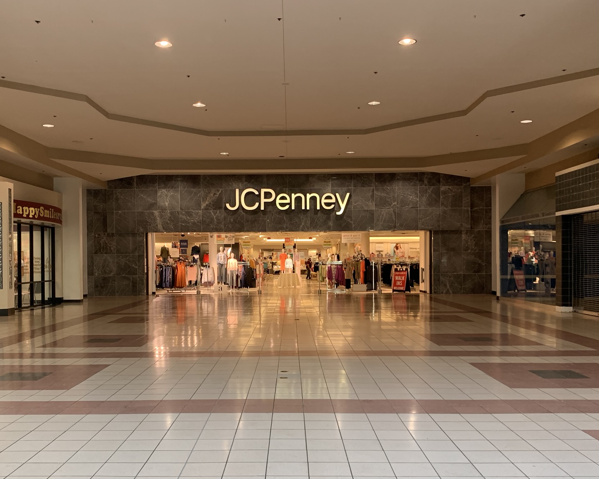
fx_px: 638
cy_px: 265
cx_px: 288
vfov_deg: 41.1
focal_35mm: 36
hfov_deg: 50.3
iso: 125
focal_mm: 4.25
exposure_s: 1/60
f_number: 1.8
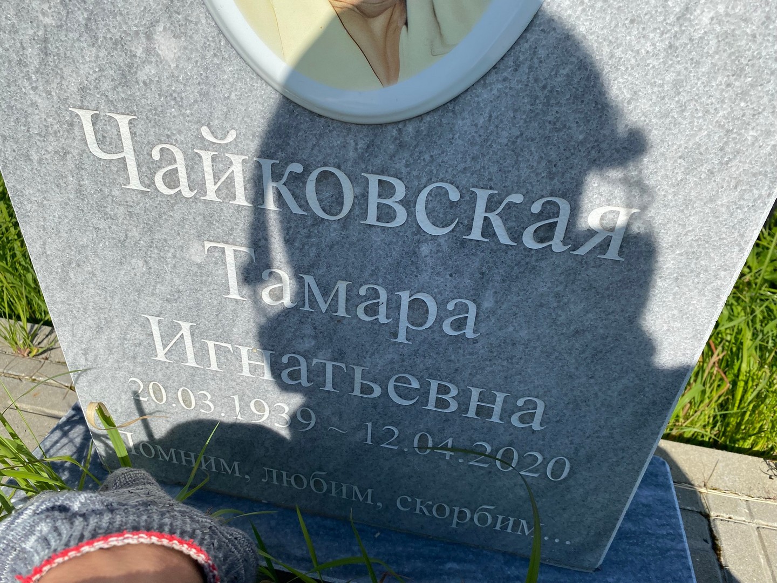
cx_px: 388
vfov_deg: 53.1
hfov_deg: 67.3
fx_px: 584
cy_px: 292
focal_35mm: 26
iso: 32
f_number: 1.8
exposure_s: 1/3846
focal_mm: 4.25
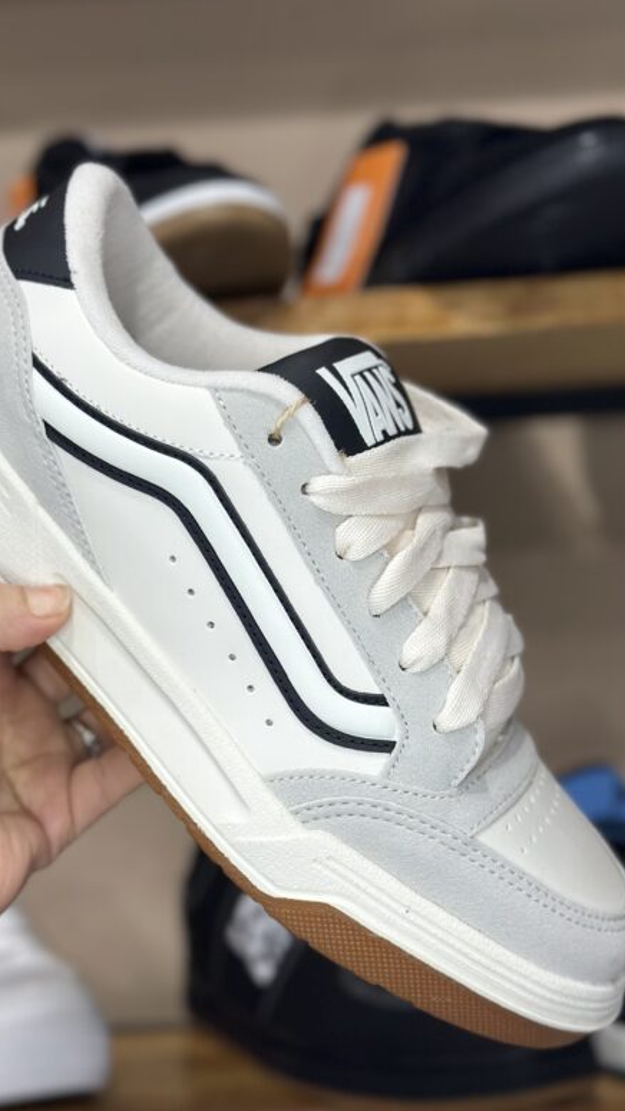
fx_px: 1591
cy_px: 561
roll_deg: +1.6
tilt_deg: +4.2
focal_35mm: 54
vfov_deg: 38.5
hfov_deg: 22.2
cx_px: 234
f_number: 1.78
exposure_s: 1/100
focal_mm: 6.86
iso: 80
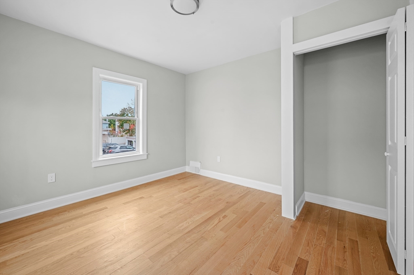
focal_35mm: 14
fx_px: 161
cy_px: 138
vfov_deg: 81.1
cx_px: 207
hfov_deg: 104.3
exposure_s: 1/5
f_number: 8
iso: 250
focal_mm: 14
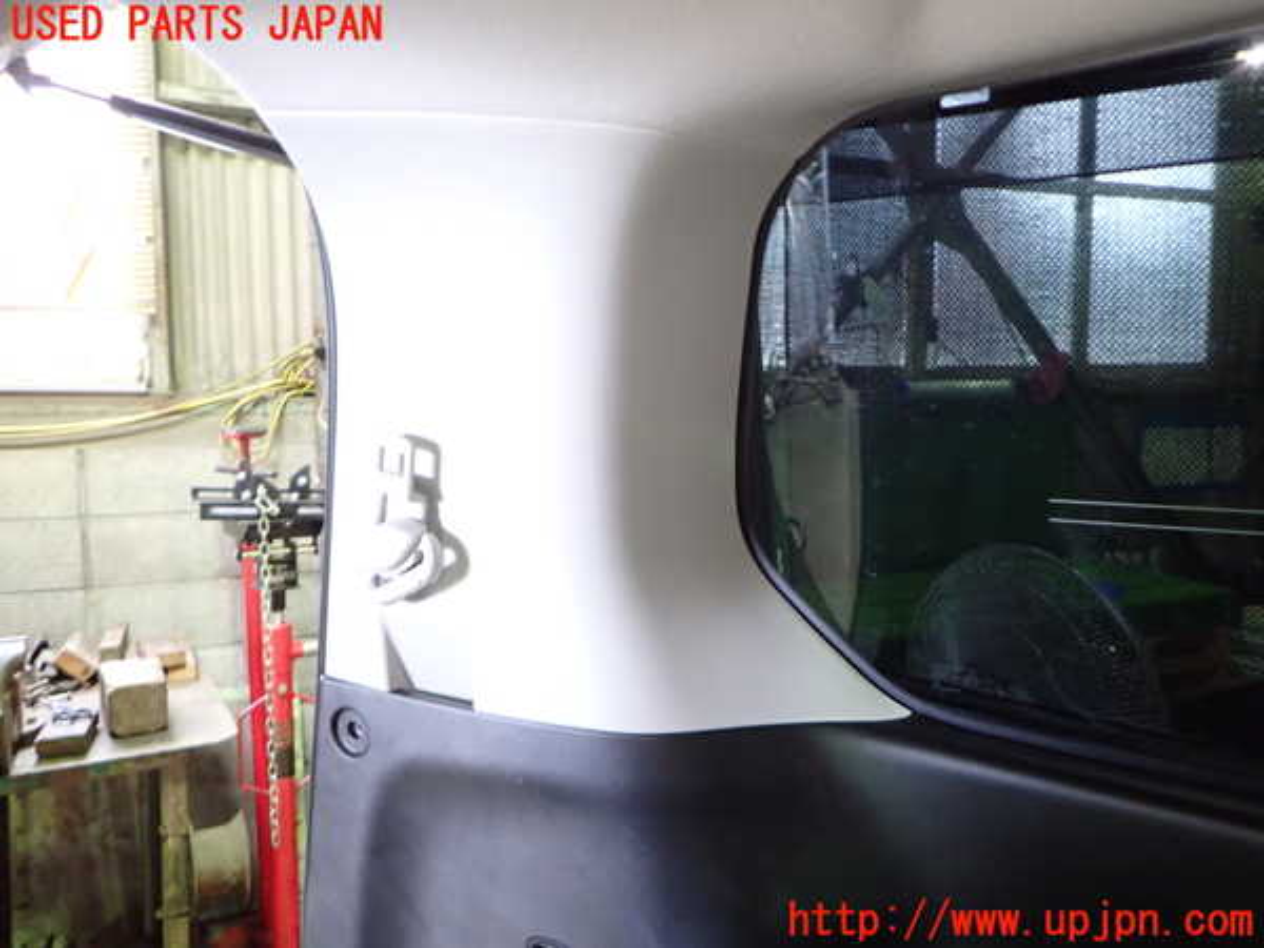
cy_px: 474
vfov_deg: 54.9
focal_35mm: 25
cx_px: 632
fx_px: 913
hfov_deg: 69.4
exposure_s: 1/25
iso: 800
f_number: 2
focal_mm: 4.5
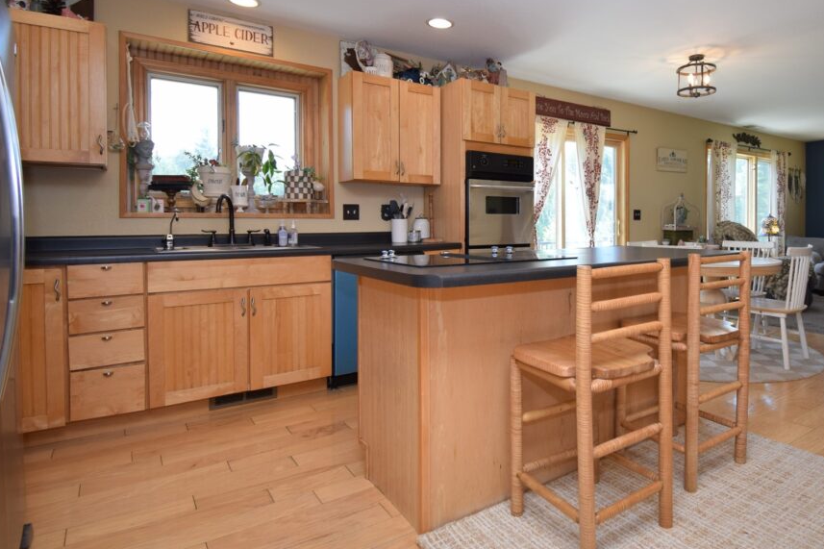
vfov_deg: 59.1
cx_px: 538
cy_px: 226
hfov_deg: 79.0
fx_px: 481
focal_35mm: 21
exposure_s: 1/100
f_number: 5
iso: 400
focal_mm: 10
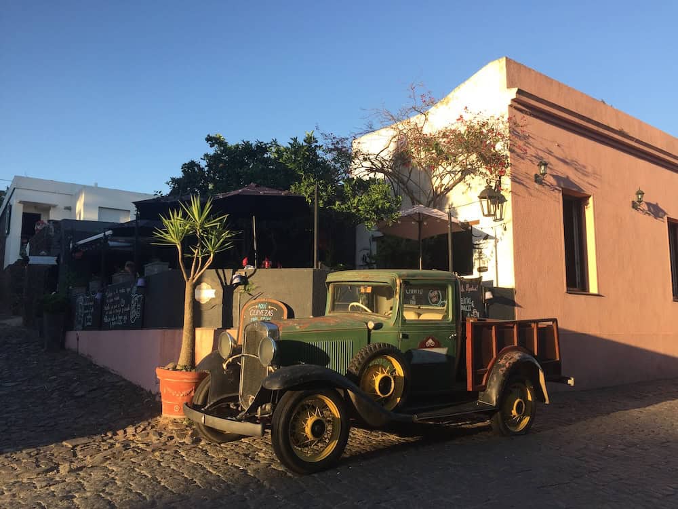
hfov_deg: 61.7
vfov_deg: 48.2
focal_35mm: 29
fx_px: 568
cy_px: 254
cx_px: 339
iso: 32
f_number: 2.2
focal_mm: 4.2
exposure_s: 1/527
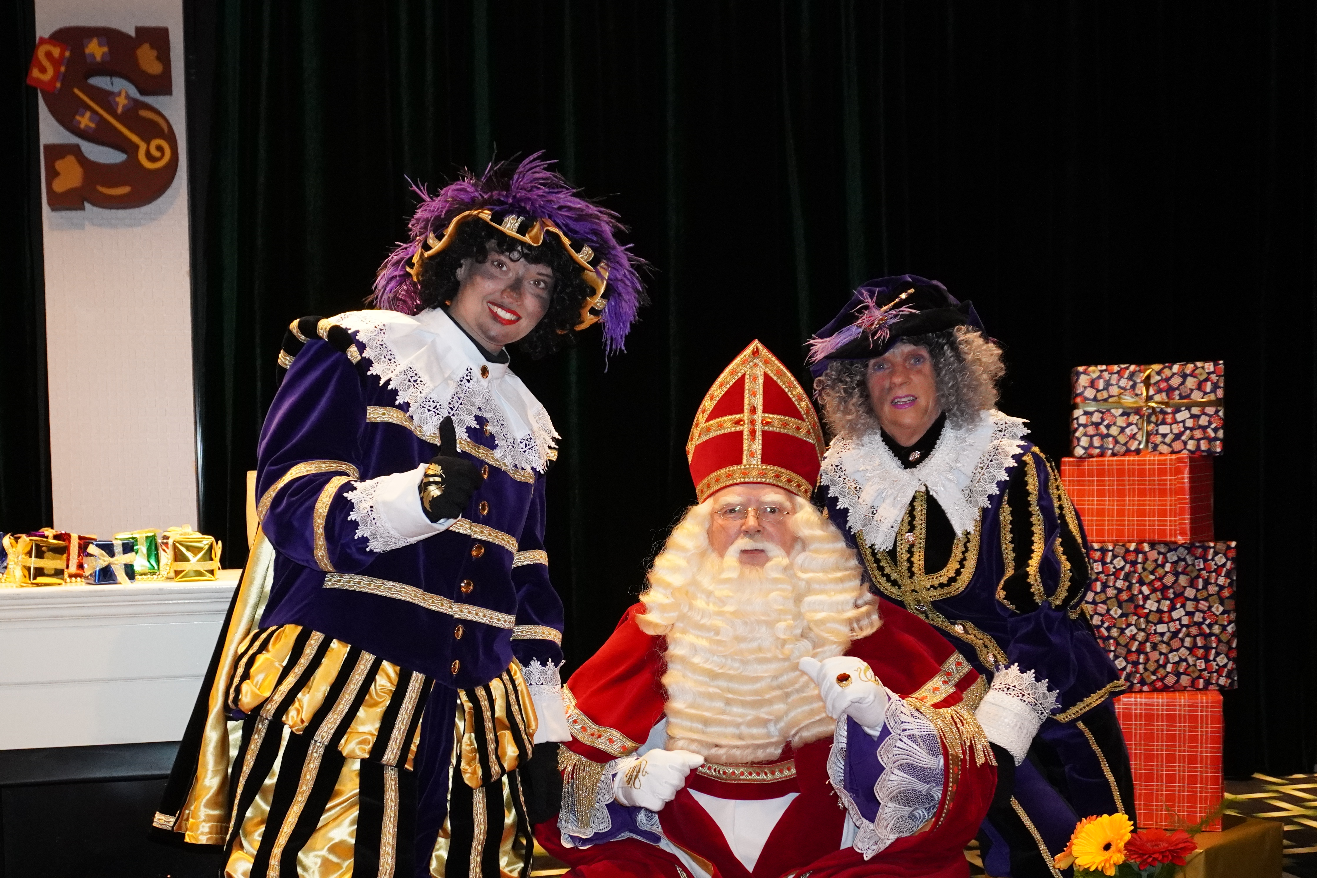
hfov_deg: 48.2
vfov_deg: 33.2
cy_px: 563
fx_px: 1463
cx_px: 531
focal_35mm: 40
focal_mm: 20
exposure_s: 1/160
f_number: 4
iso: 3200
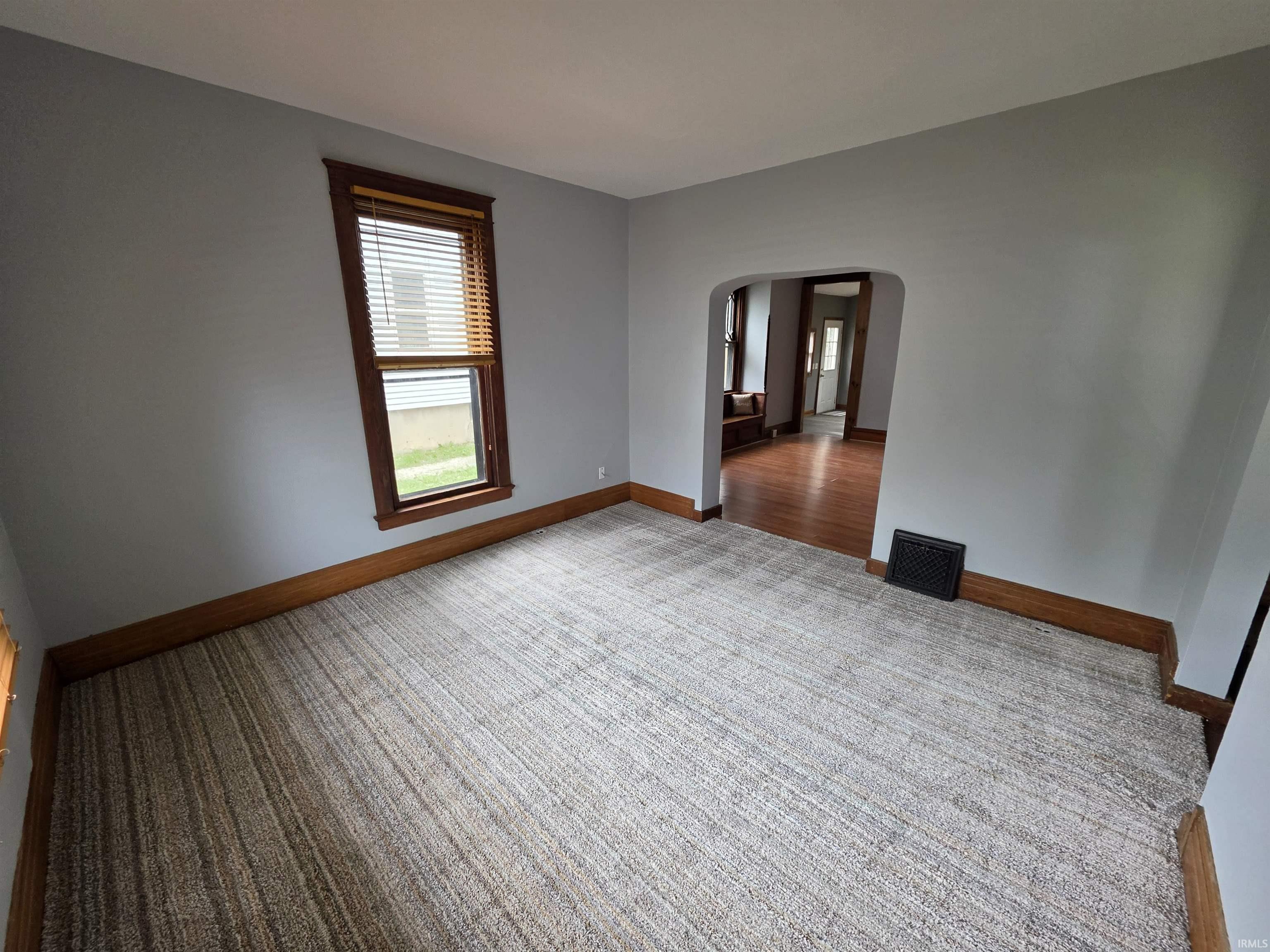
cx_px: 635
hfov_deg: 106.2
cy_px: 476
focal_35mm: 13
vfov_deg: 89.9
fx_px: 477
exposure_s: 1/120
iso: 80
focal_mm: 2.2
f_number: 1.9
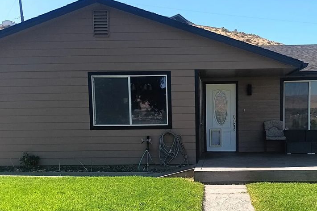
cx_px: 207
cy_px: 144
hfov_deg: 48.9
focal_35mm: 39
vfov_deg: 33.8
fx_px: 343
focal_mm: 3.98
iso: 25
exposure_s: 1/500
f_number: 1.8
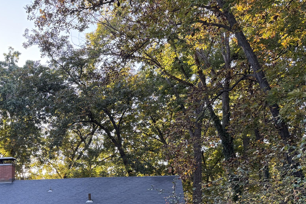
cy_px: 200
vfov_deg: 26.7
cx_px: 44
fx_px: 408
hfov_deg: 38.9
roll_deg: +0.6
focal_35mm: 48
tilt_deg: +0.8
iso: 125
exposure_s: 1/199
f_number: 1.78
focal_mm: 6.76
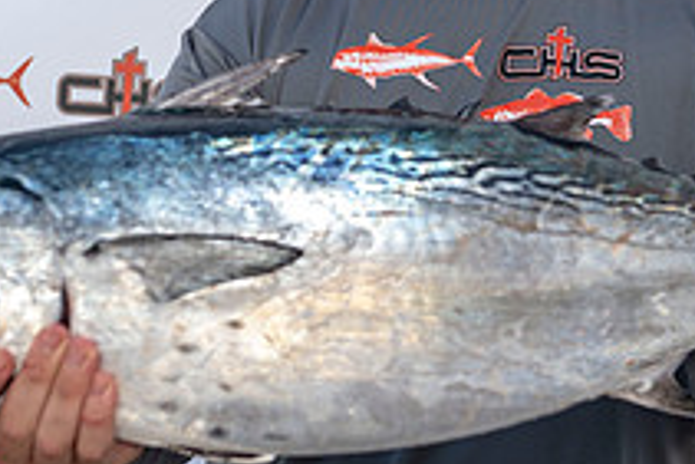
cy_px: 56
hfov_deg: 13.6
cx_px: 408
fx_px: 2917
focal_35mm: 151
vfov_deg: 9.1
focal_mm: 55
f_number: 4.5
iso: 50
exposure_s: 1/100
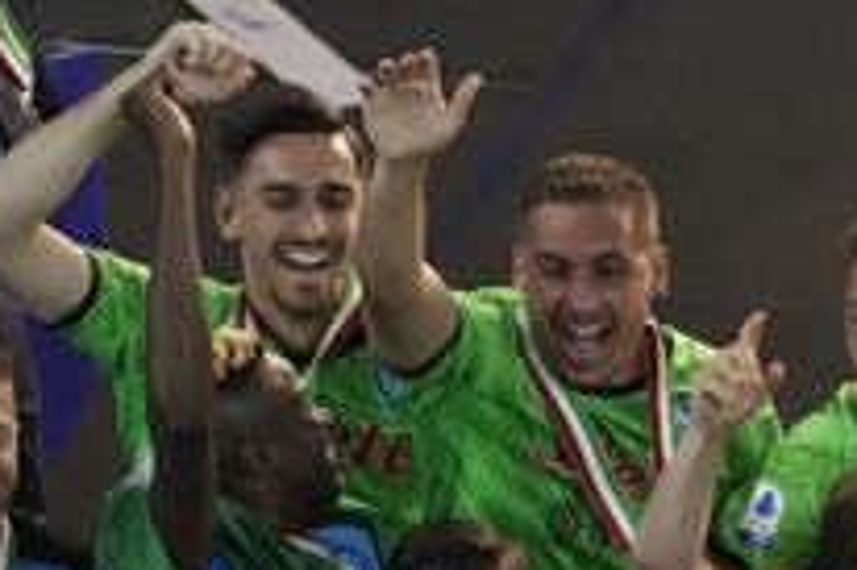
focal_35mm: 1897
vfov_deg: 0.7
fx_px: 45122
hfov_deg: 1.1
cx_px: 1098
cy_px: 659
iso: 6400
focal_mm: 400
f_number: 5.6
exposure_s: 1/800
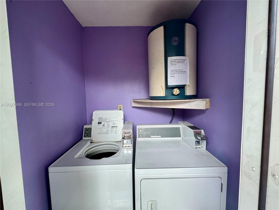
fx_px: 113
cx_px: 140
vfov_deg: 85.7
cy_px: 105
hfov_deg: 102.1
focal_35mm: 14
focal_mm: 2.22
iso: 50
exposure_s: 1/99
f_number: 2.2
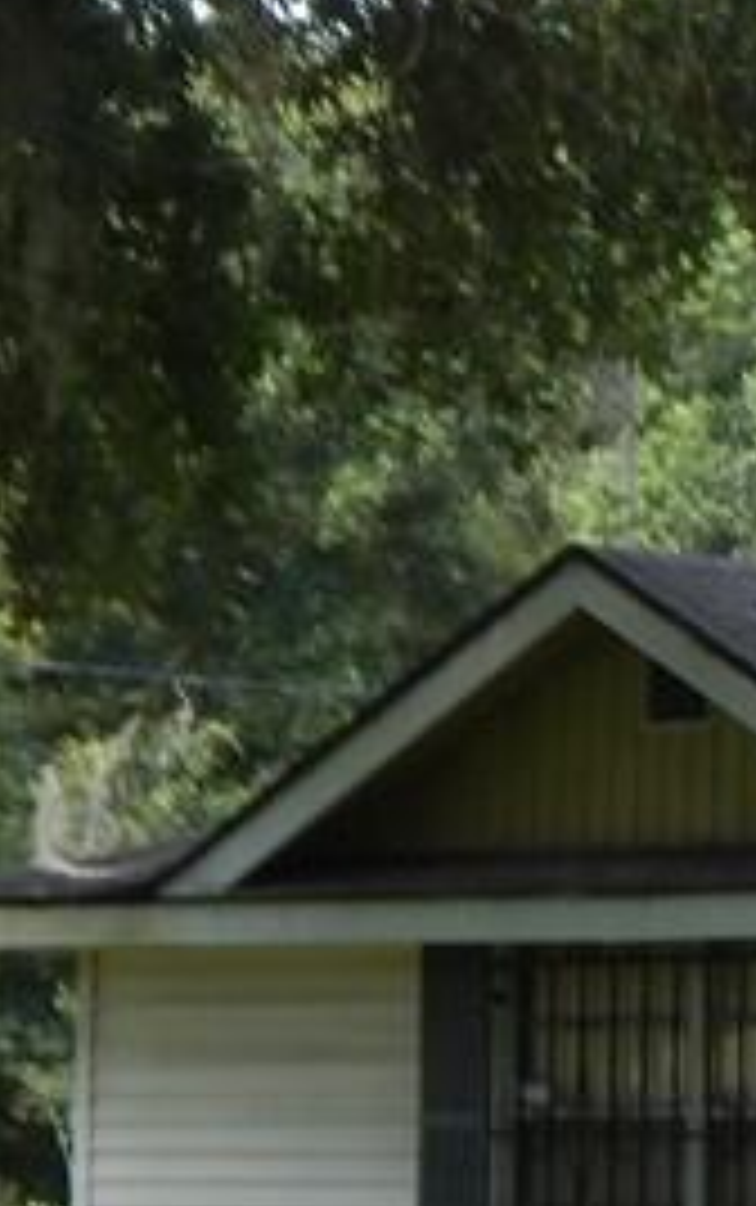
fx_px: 5724
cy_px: 590
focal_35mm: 174
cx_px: 2007
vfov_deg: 12.0
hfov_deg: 7.0
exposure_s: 1/200
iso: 125
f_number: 3.6
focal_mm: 7.7
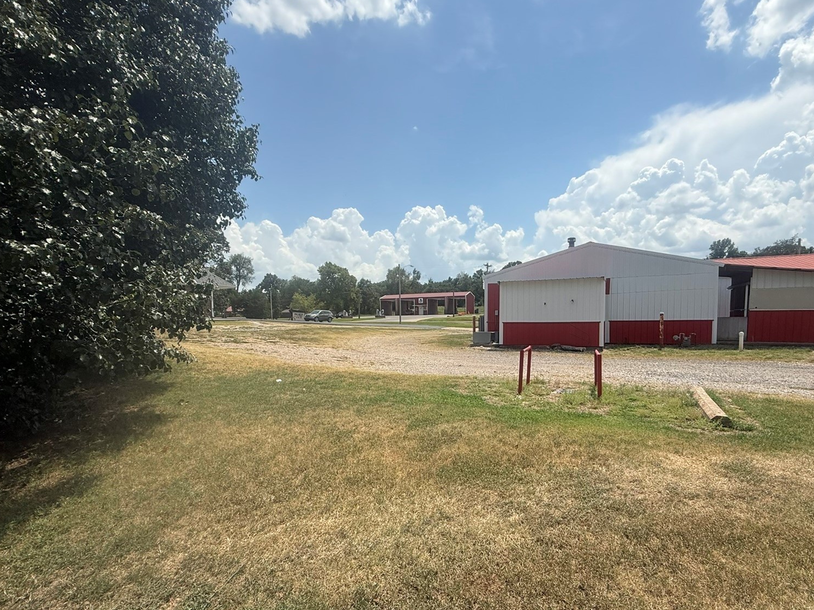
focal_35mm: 18
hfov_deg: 87.6
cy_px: 351
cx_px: 438
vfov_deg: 71.2
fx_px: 423
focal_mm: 2.22
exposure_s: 1/3289
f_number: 2.2
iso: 50
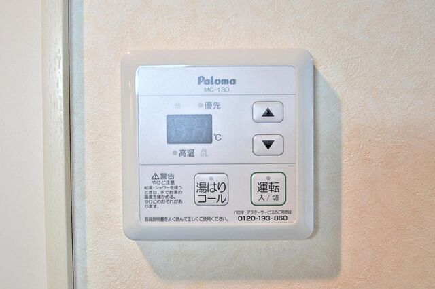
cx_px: 218
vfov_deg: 36.8
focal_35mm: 36
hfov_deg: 53.2
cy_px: 144
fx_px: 435
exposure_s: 1/40
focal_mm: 24
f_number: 4.5
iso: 250
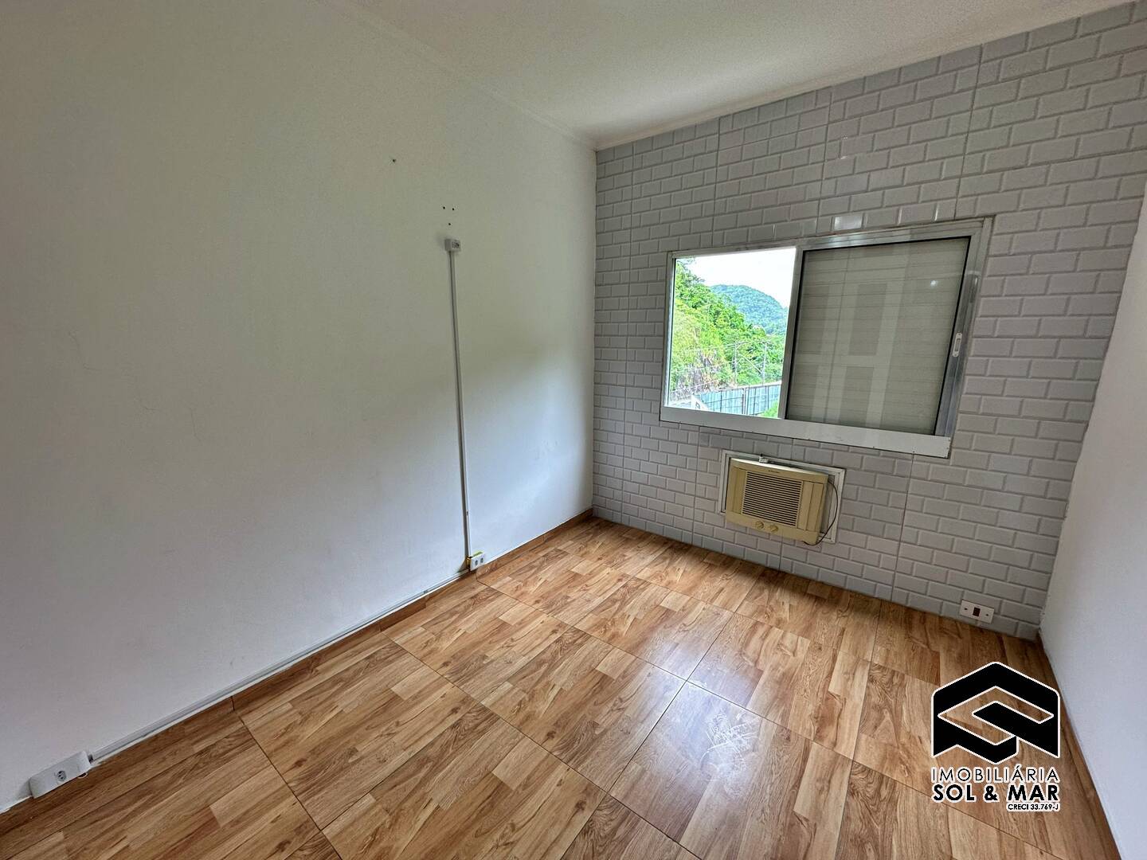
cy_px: 430
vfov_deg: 85.7
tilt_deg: -11.4
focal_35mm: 14
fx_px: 464
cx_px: 574
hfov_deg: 102.1
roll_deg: -0.2
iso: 80
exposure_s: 1/120
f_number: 2.2
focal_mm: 2.22
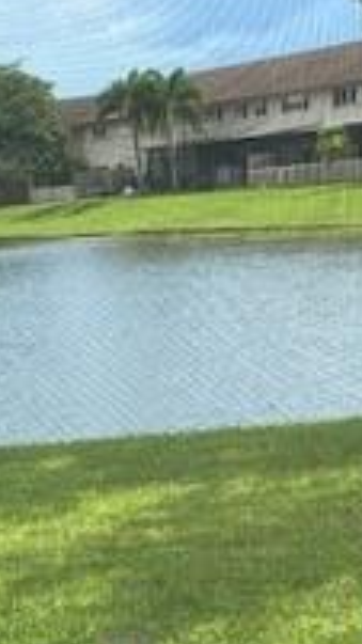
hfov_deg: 13.0
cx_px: -119
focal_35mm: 90
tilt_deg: -21.2
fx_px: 1536
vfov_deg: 22.2
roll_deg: +6.3
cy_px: 734
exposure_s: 1/1232
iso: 32
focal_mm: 4.25
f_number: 1.8
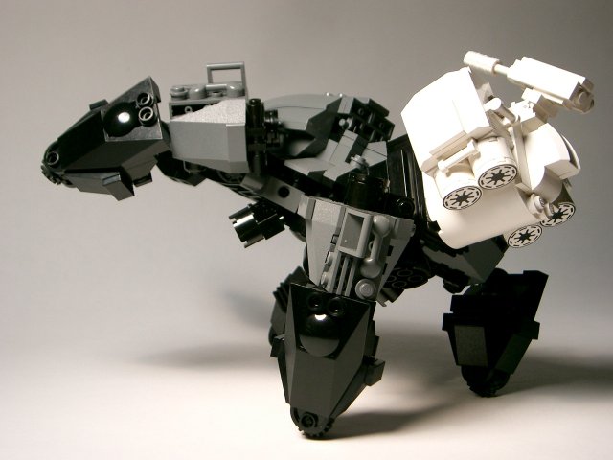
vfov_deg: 26.6
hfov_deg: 34.9
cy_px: 230
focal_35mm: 55
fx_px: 974
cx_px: 306
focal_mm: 11.4
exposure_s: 1/200
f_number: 3.3
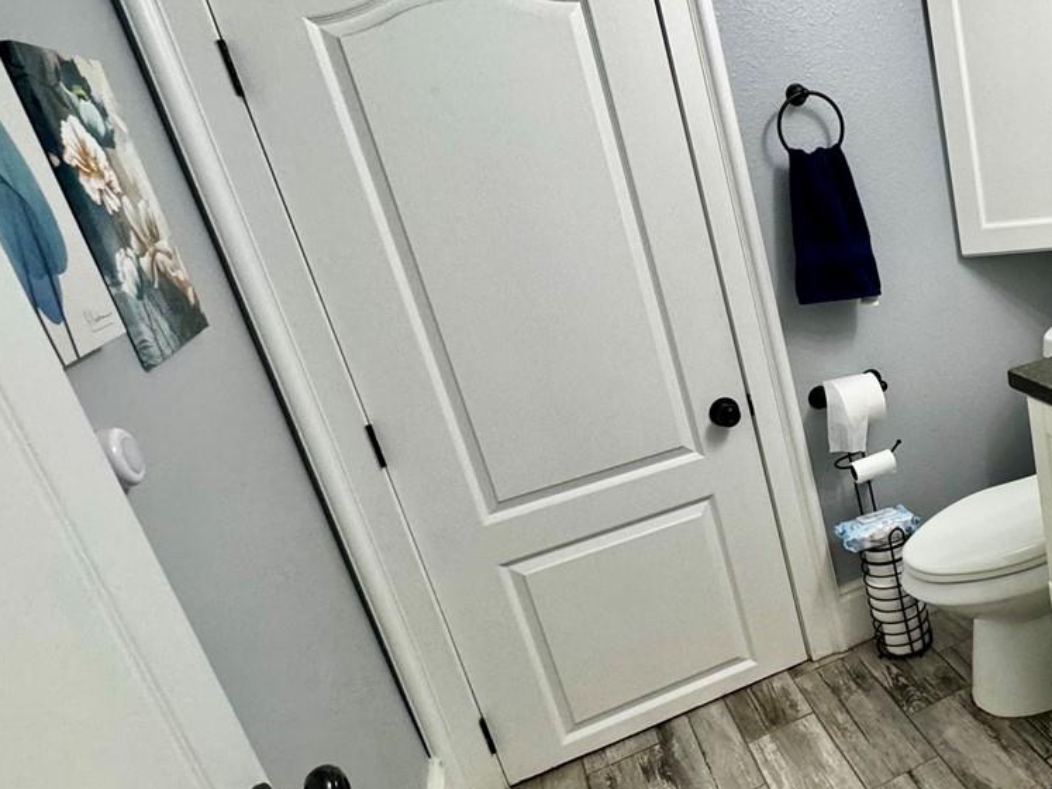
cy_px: 393
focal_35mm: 30
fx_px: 912
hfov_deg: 52.2
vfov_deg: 46.8
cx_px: 960
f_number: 2.2
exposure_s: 1/60
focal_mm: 2.22
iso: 200
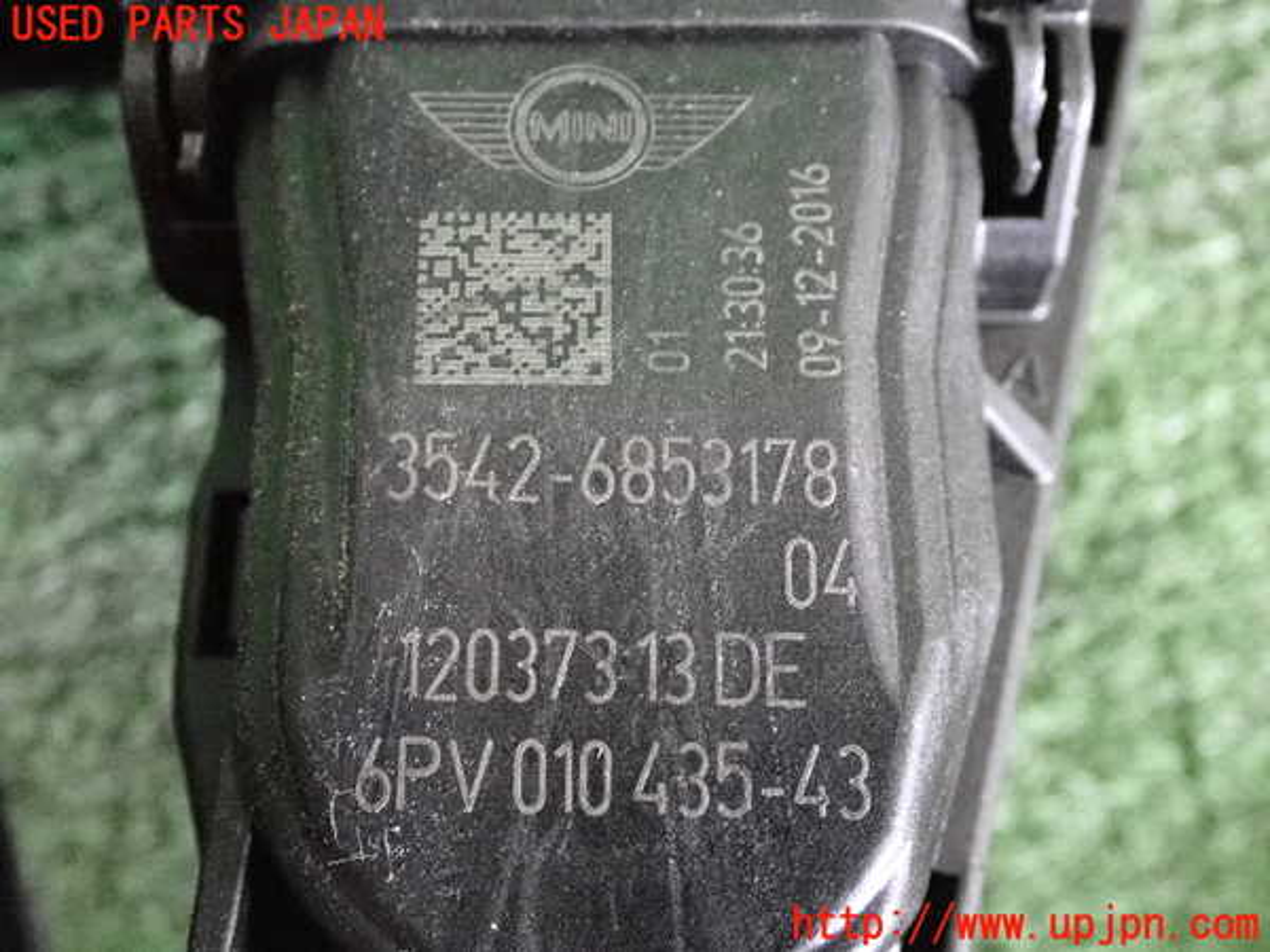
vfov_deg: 29.1
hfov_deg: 38.2
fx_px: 1834
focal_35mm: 50
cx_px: 635
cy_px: 476
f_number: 3.2
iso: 6400
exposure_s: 1/125
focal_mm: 9.01
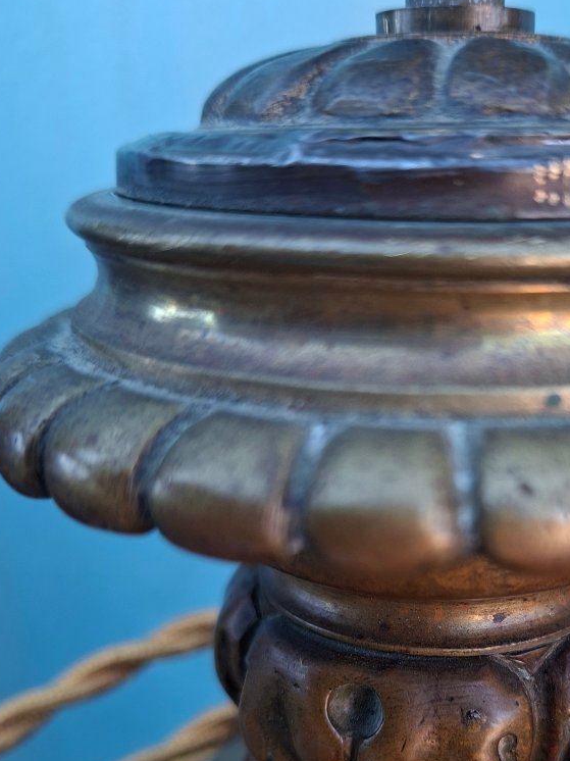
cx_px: 427
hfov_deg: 37.7
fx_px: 813
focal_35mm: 37
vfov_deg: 48.8
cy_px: 537
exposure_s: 1/100
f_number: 1.8
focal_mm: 5.54
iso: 50
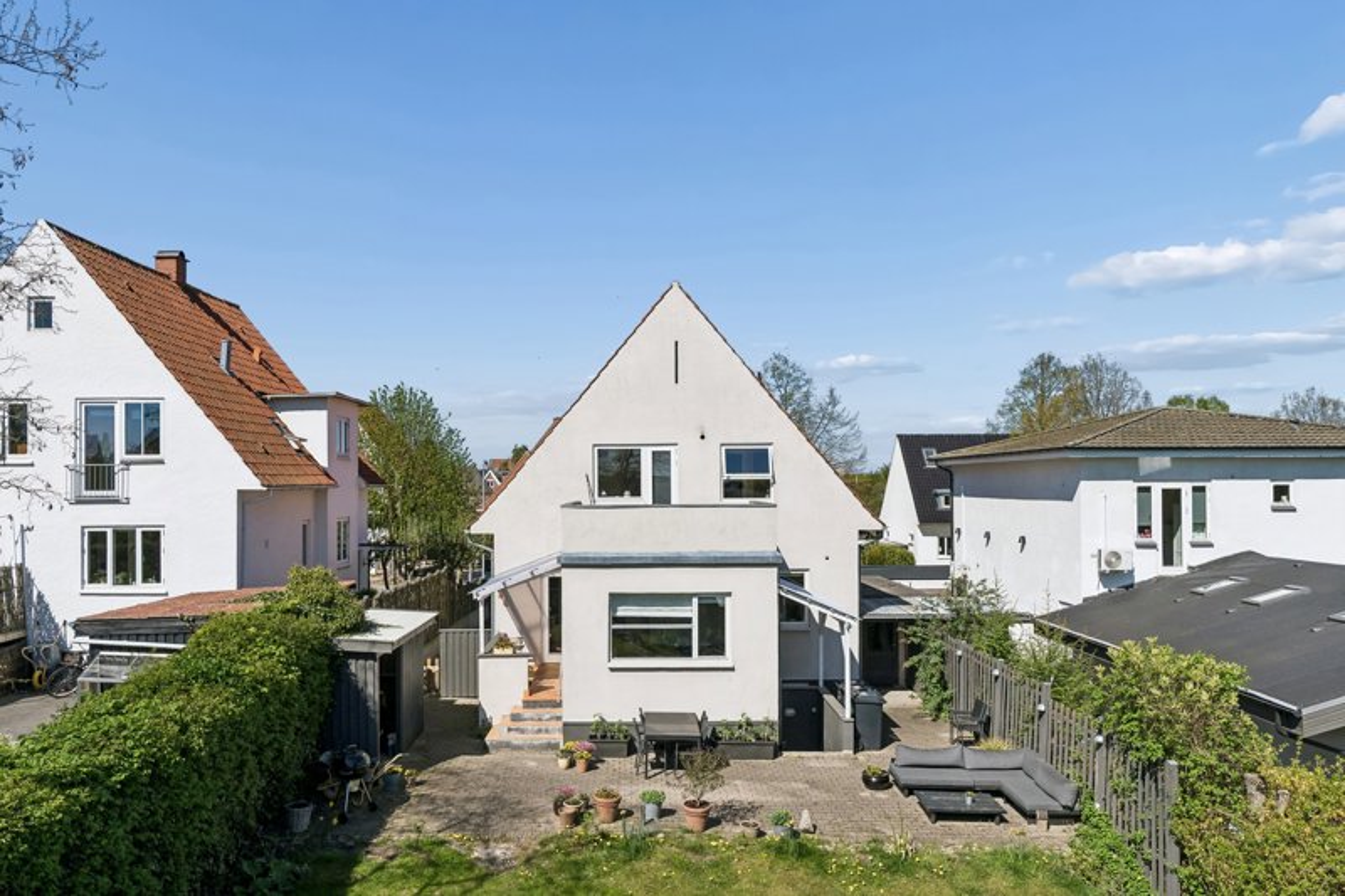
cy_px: 448
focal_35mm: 26
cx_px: 672
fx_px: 980
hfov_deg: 68.9
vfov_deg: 49.1
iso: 250
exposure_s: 1/1250
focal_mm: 17.5
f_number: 8
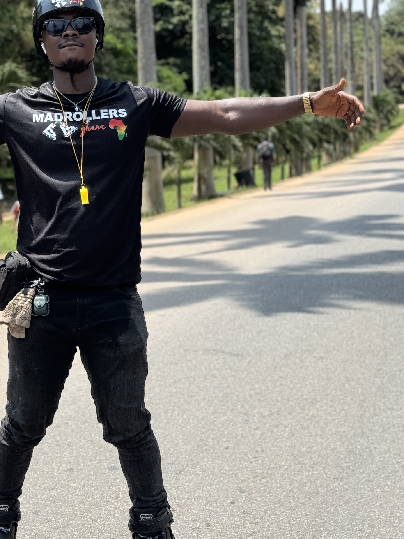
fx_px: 1260
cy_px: 306
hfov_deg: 18.0
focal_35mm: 81
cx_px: 77
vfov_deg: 24.1
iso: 64
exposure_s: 1/2331
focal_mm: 6.76
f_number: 1.78
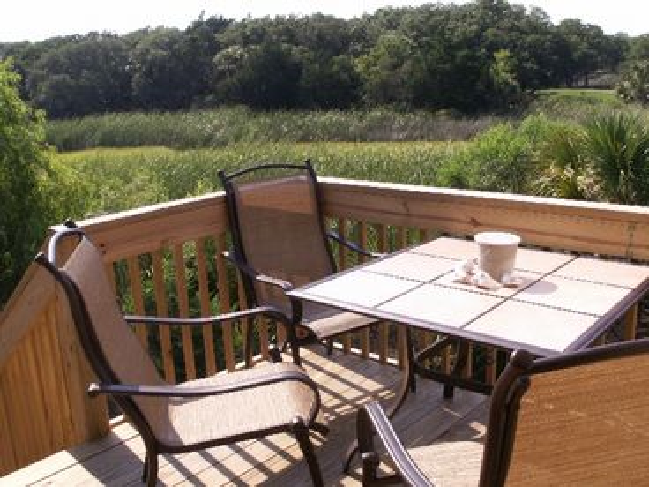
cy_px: 244
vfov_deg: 40.7
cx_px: 324
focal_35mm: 35
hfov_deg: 52.6
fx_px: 656
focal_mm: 5.86
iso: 50
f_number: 8
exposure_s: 1/100
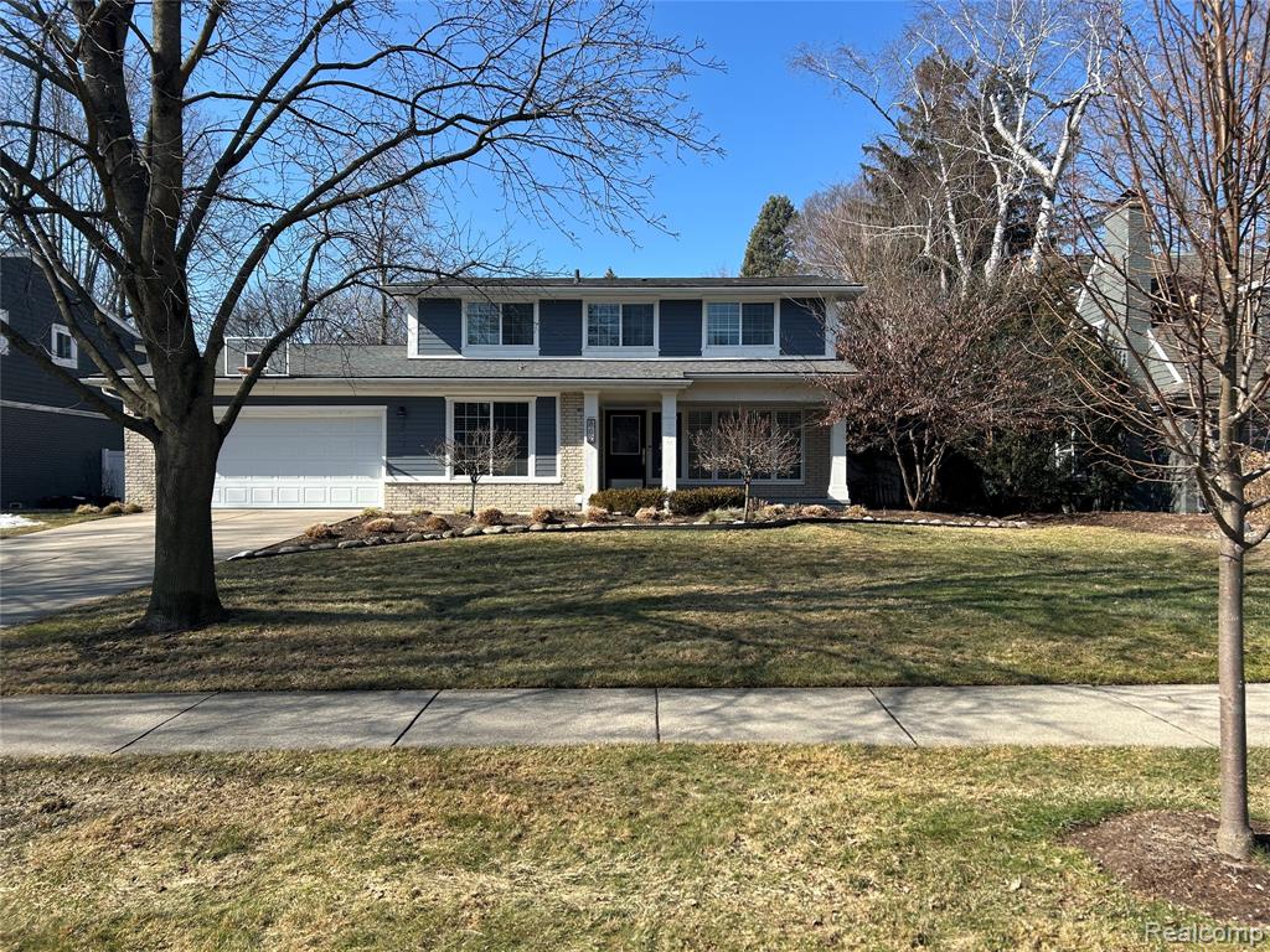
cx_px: 635
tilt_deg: +0.5
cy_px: 476
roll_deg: +0.1
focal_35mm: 26
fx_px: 954
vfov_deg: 53.1
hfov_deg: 67.3
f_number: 1.5
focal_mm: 5.7
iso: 50
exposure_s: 1/2208
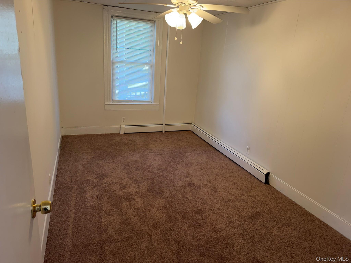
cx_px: 176
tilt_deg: -16.5
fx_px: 243
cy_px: 132
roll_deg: -3.4
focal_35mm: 24
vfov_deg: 56.8
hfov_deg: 71.6
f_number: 1.78
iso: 160
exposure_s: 1/120
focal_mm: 6.76
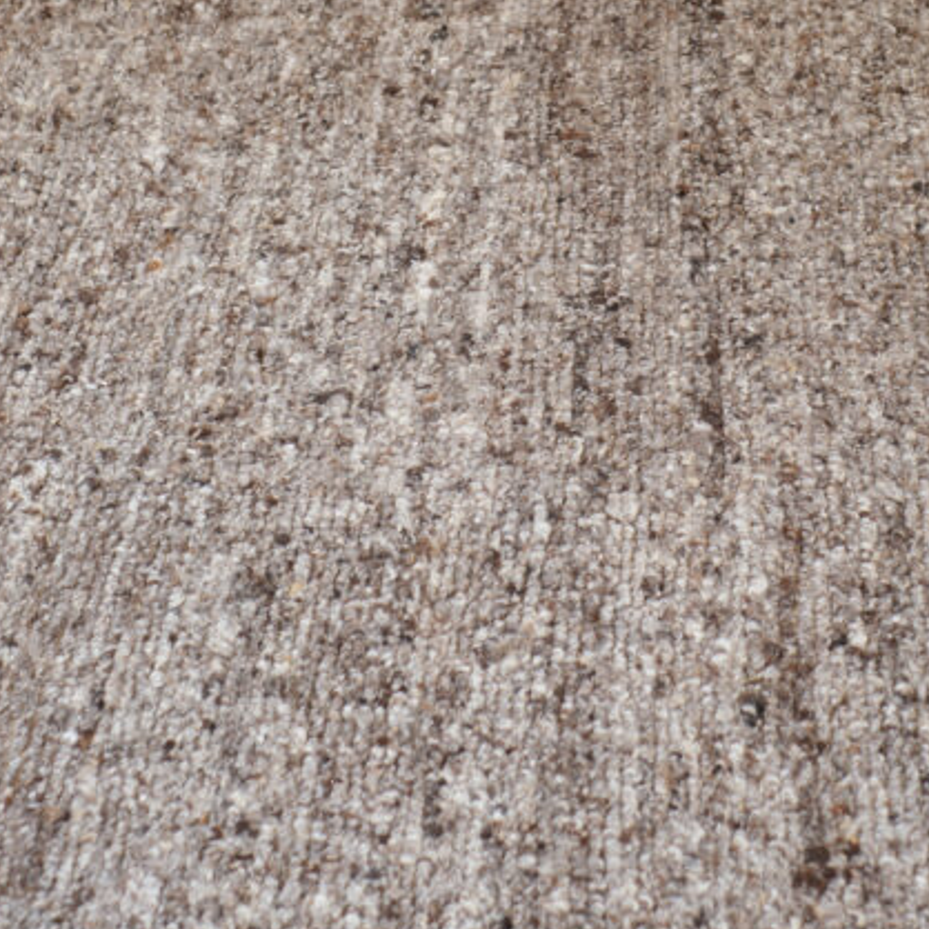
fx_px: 2945
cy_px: 91
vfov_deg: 17.7
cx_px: 602
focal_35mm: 97
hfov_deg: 17.9
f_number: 4
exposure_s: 1/75
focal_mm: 35
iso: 125
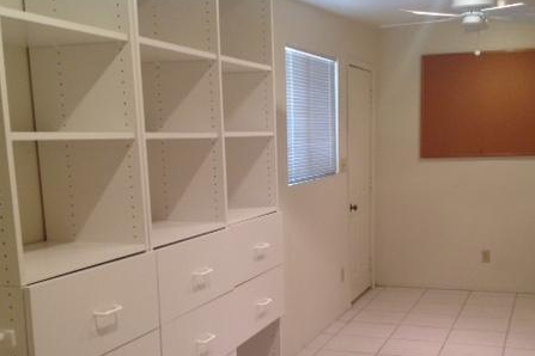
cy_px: 280
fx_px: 773
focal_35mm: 52
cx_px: 305
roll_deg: -0.3
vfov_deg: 25.6
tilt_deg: -8.9
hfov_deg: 38.1
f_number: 2.4
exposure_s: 1/15
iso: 64
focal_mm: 4.28
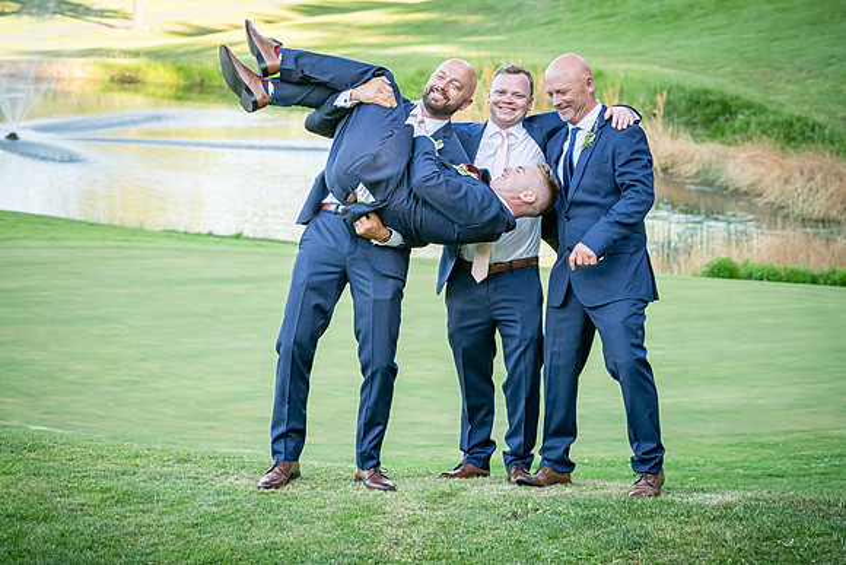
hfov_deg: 16.9
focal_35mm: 121
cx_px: 423
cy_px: 282
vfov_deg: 11.3
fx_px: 2848
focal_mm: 101
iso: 2500
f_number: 5.6
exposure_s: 1/500
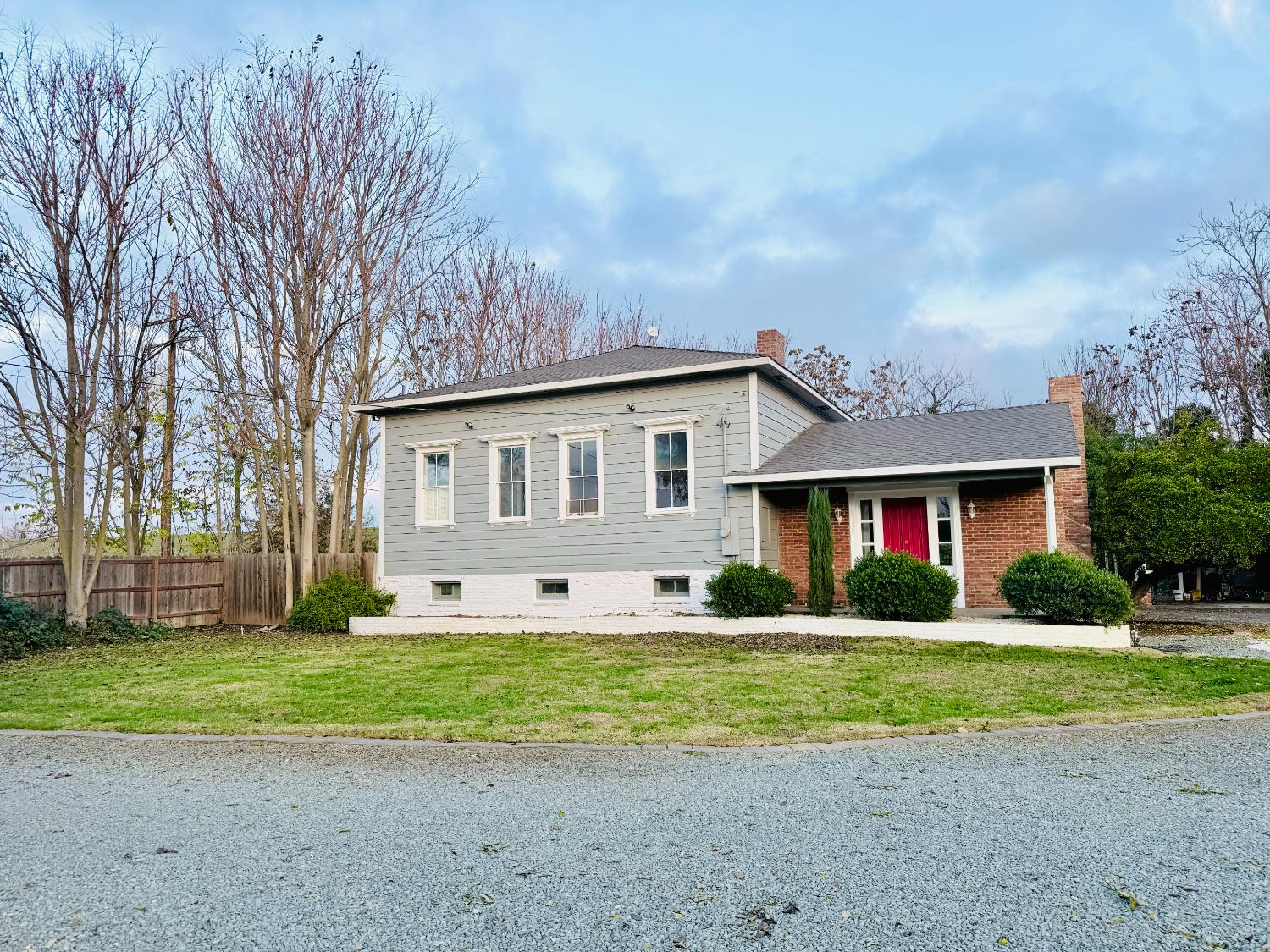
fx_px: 881
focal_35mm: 24
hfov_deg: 71.6
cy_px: 476
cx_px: 635
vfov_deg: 56.8
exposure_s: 1/440
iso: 80
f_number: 1.78
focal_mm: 6.76
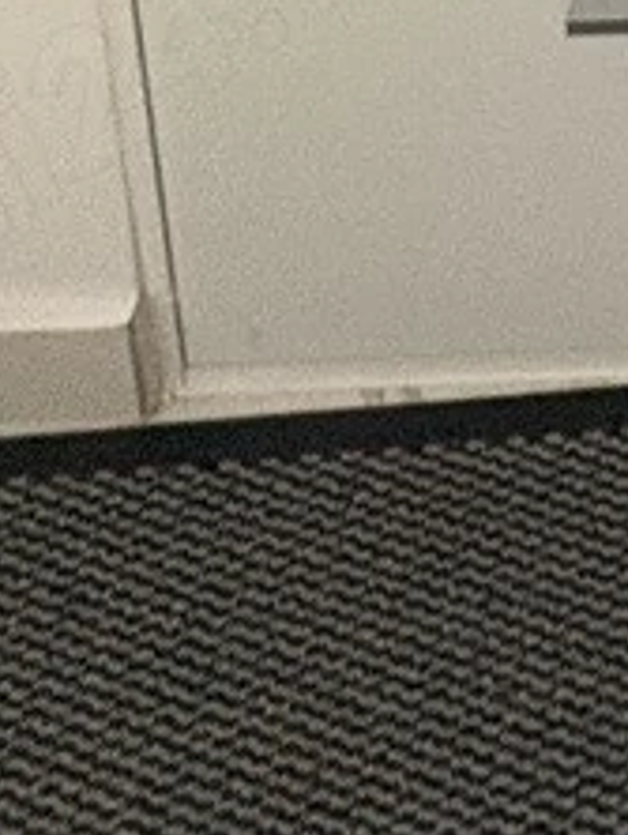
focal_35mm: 84
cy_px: -1662
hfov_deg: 14.5
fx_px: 2028
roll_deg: -1.2
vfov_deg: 11.6
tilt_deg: -11.8
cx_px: 1264
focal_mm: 2.22
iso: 250
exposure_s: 1/60
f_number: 2.2
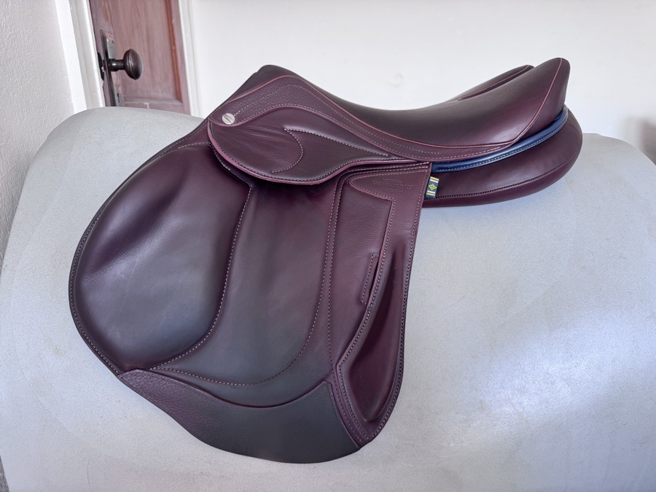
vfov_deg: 56.8
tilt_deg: -16.3
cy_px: 246
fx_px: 455
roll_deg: +2.8
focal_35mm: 24
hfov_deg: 71.6
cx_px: 328
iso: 125
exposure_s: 1/121
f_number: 1.78
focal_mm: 6.76
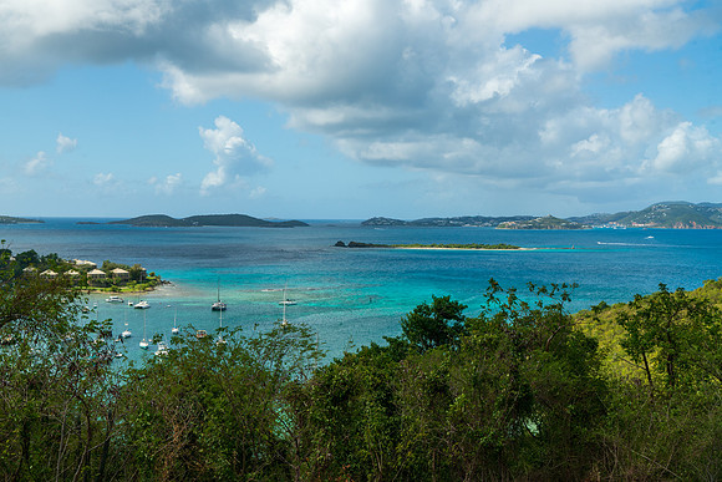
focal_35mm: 43
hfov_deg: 45.4
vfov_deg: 31.2
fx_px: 863
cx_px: 361
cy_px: 241
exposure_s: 1/125
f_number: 11
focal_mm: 43
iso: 100
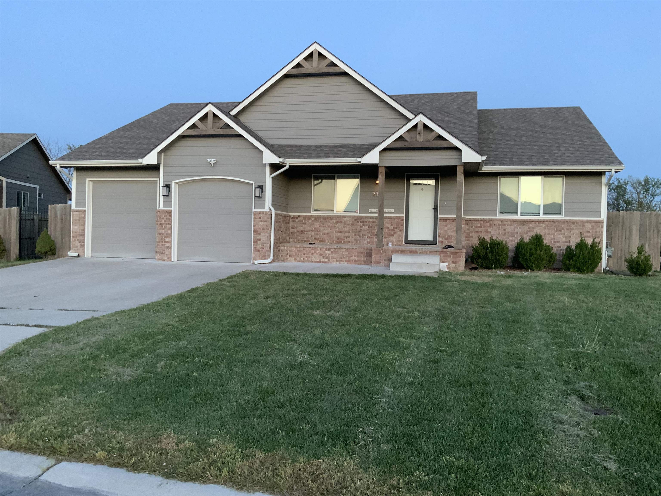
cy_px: 248
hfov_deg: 61.7
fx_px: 554
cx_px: 330
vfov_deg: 48.2
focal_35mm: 29
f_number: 1.8
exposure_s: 1/40
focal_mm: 3
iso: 200
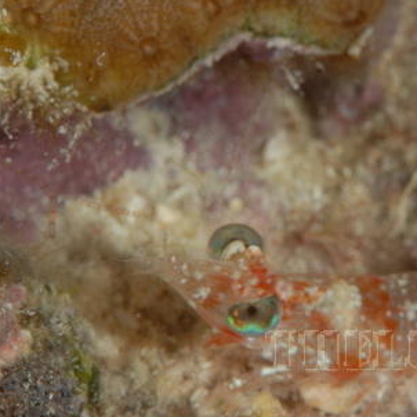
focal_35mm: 284
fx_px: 3869
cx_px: 371
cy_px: 149
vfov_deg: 6.2
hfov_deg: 6.2
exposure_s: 1/250
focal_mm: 105
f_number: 29
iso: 100
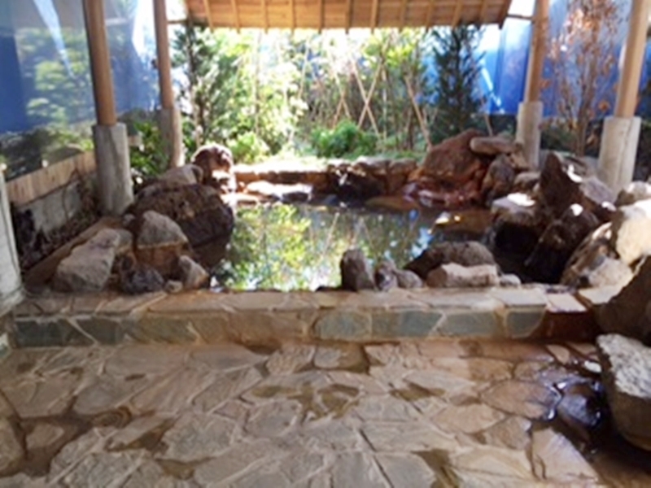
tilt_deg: -17.9
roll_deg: +0.5
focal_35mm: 29
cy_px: 244
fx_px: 545
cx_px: 326
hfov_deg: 61.7
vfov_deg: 48.2
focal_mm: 4.15
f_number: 2.2
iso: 40
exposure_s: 1/40
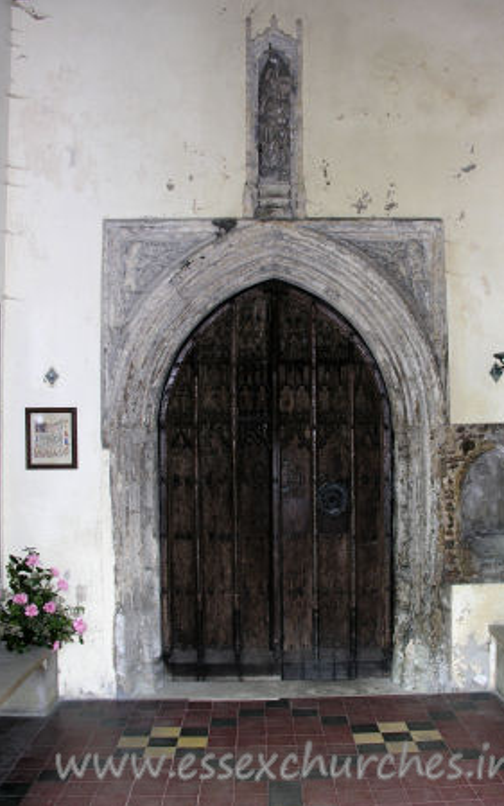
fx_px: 834
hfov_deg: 33.6
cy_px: 397
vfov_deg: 51.5
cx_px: 277
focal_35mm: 38
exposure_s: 1/60.1
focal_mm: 8.9
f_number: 2.8
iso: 74
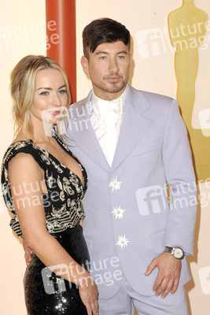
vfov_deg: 18.3
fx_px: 979
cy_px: 158
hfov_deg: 12.2
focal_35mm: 112
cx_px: 105
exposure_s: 1/200
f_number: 7.1
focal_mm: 112
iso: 1600
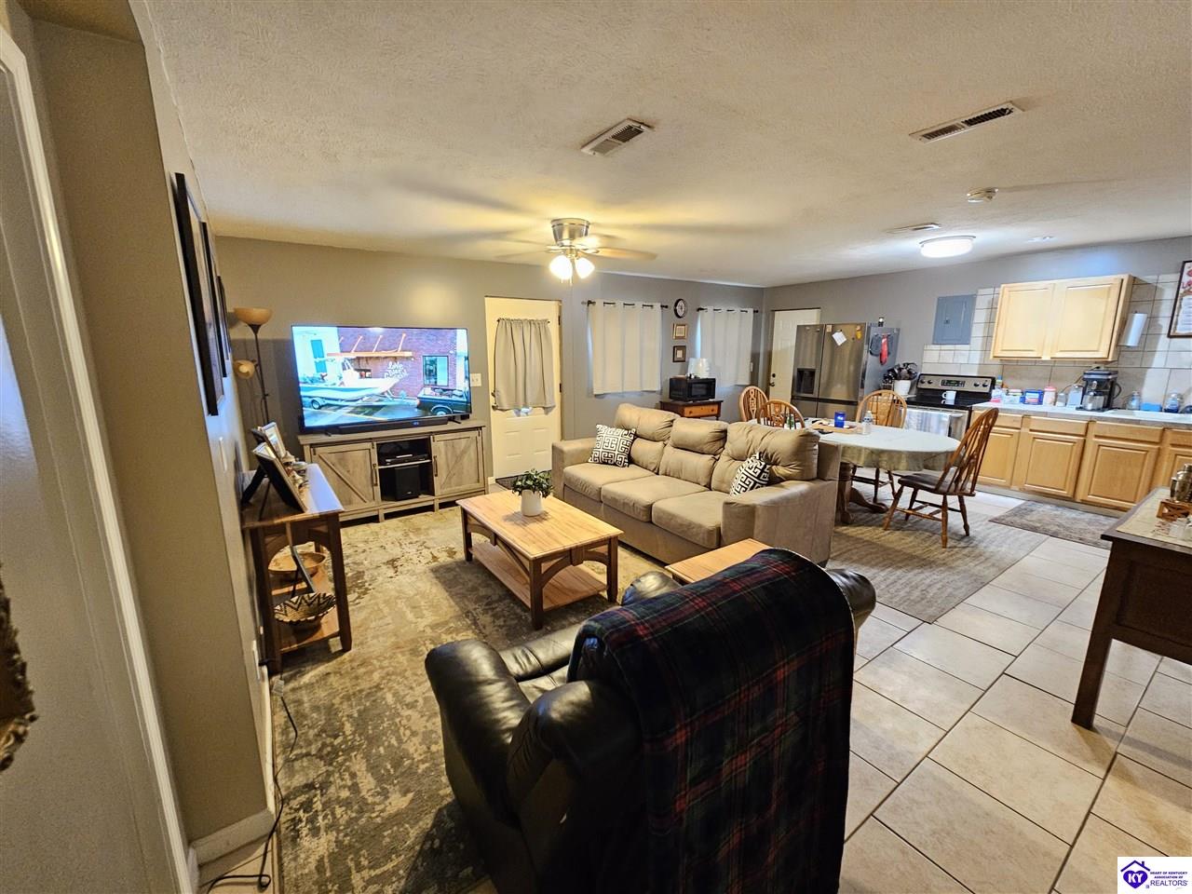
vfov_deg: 89.9
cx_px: 596
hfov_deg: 106.2
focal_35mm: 13
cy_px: 447
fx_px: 448
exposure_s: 1/24
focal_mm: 2.2
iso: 640
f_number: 2.2
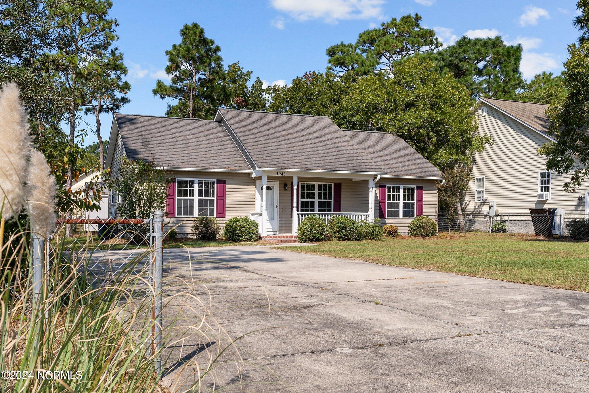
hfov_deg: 55.8
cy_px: 196
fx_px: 556
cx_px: 294
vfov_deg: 38.9
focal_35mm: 34
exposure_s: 1/400
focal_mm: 23
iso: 100
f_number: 7.1
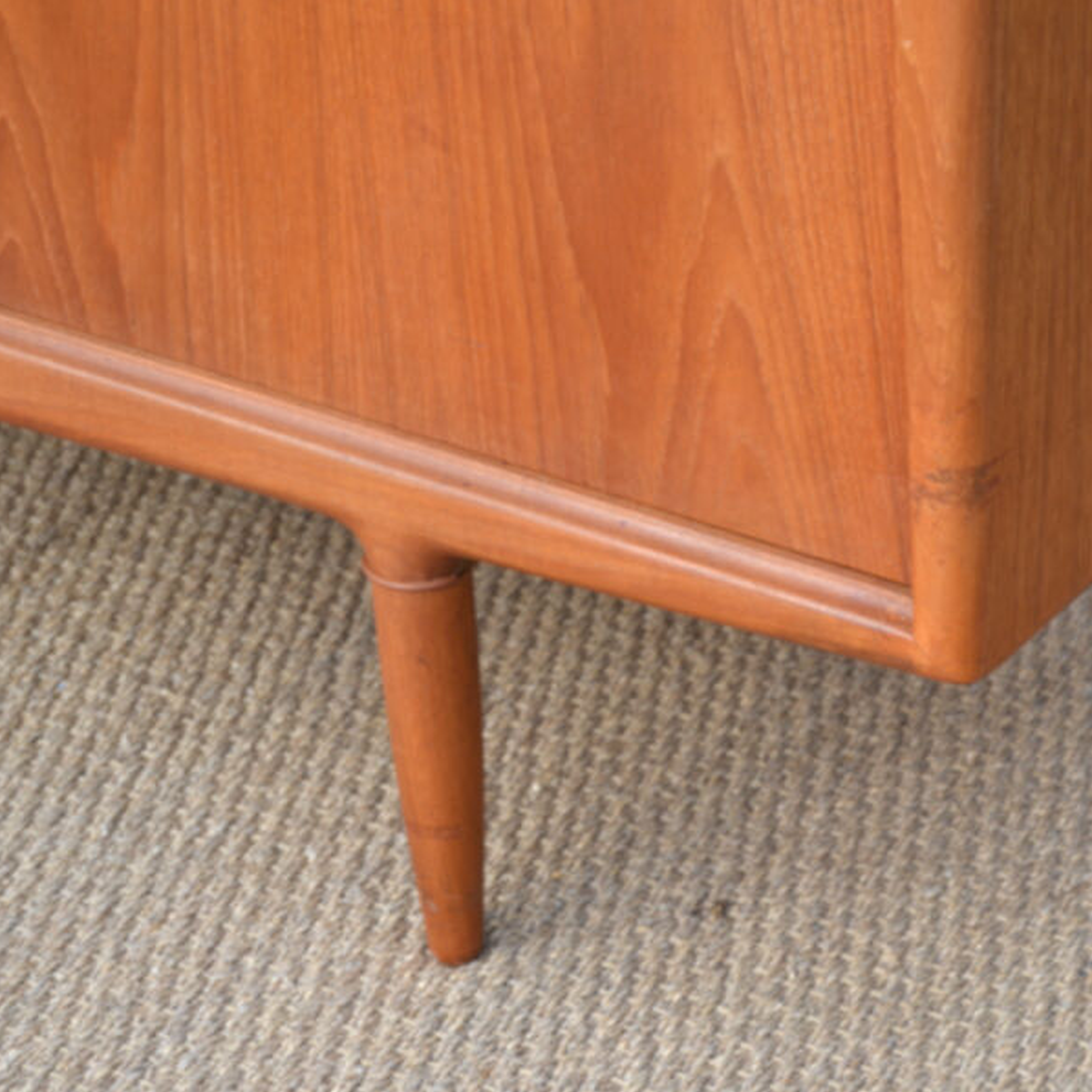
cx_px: 686
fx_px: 3770
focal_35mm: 106
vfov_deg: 16.5
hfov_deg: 16.5
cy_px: 545
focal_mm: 55
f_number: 5.6
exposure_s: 1/125
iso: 280
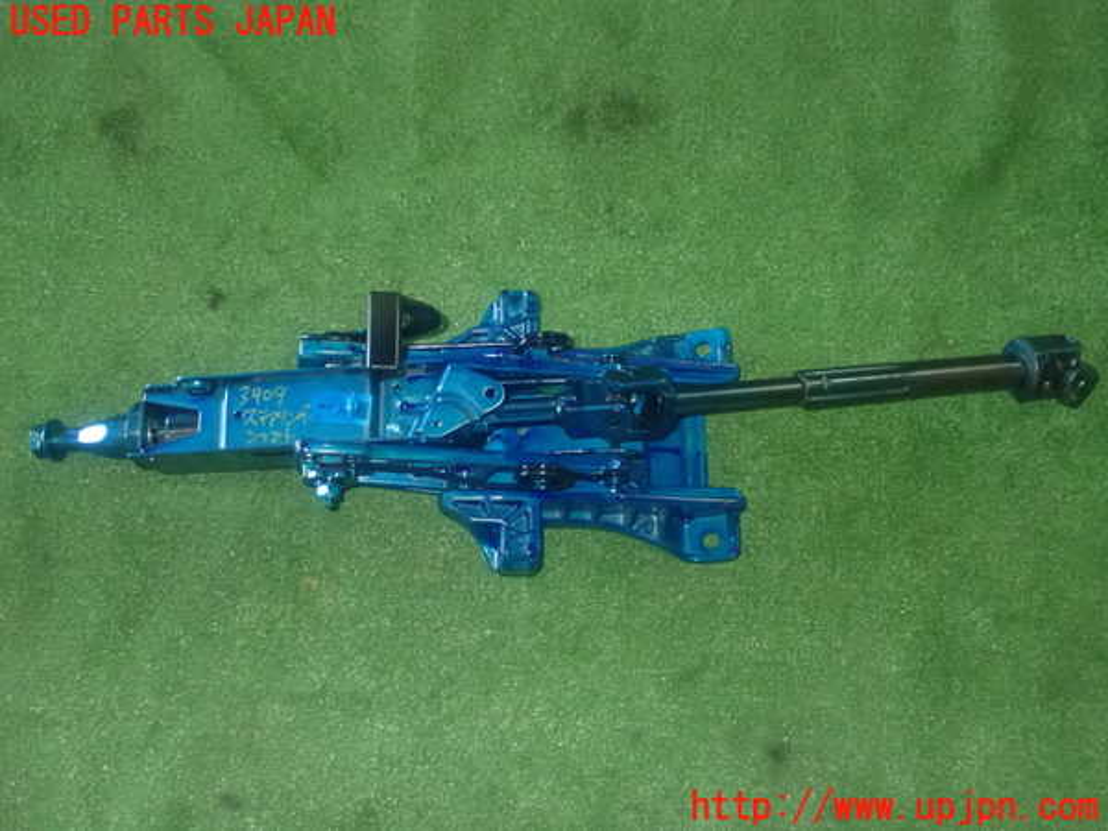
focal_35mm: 44
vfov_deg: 32.9
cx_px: 554
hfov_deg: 42.9
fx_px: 1408
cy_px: 416
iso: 1600
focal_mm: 7.84
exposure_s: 1/40
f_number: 9
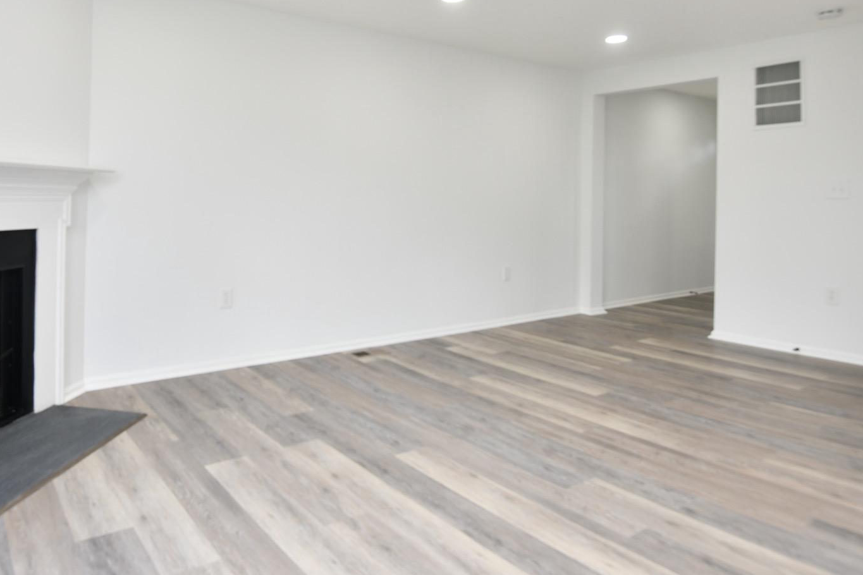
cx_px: 341
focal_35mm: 24
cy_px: 182
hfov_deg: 72.9
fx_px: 575
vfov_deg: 51.9
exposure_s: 1/80
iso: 200
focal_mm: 16
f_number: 5
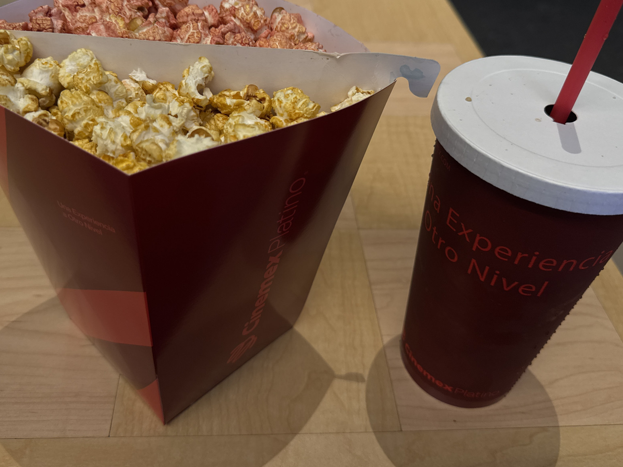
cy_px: 180
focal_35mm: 31
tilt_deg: -39.7
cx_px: 289
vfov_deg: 45.1
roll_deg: -2.2
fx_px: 558
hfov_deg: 58.3
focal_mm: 6.76
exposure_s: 1/120
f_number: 1.78
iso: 160
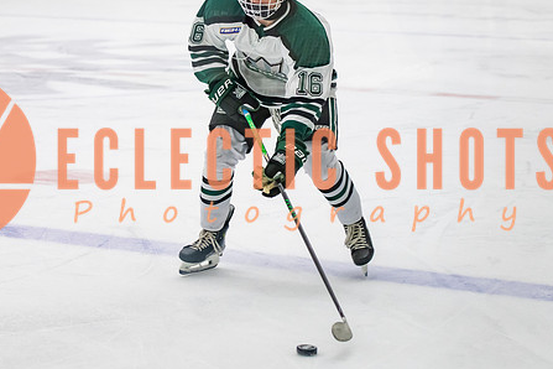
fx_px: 1736
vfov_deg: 12.1
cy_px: 122
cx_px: 284
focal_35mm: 113
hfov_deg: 18.1
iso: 2000
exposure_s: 1/640
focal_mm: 70
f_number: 3.2
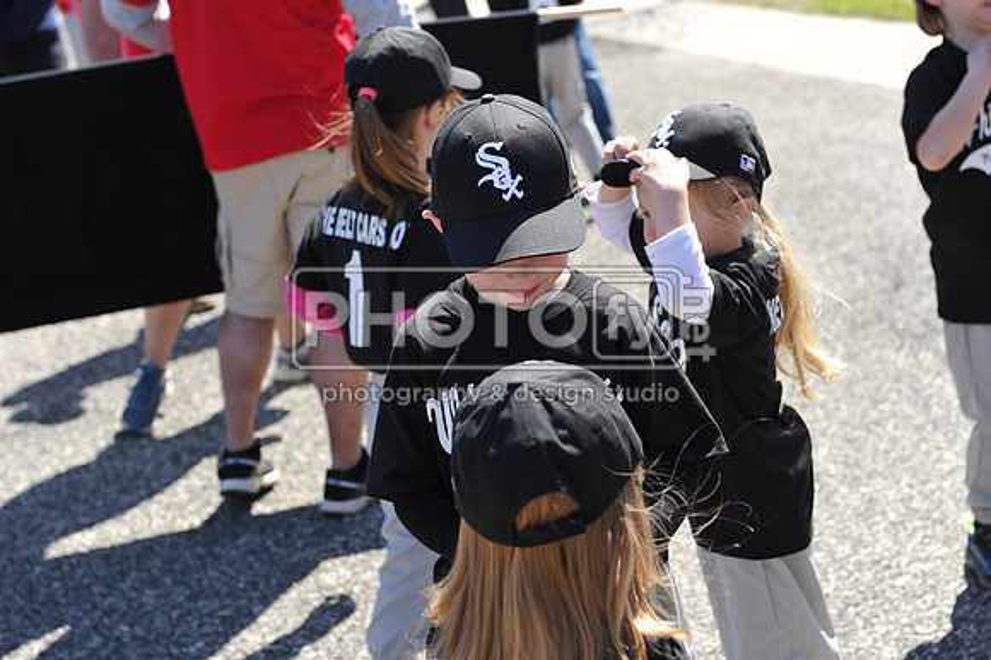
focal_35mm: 70
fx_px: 1926
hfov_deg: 28.9
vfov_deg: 19.4
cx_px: 496
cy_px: 330
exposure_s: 1/400
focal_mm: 70
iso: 200
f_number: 5
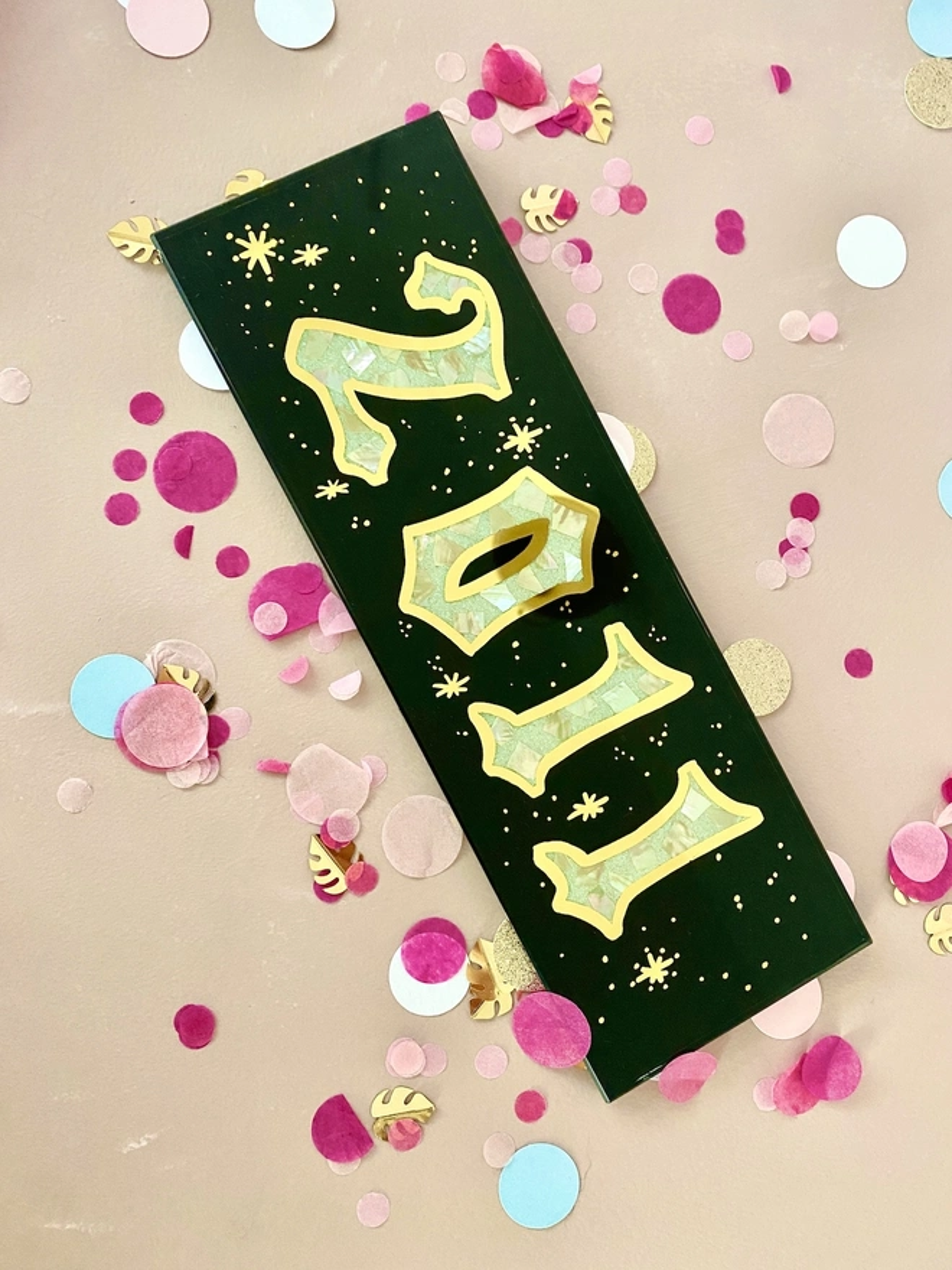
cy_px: 635
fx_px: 953
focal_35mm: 26
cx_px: 476
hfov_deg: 53.1
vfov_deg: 67.3
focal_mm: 4.25
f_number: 1.8
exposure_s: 1/58
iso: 500
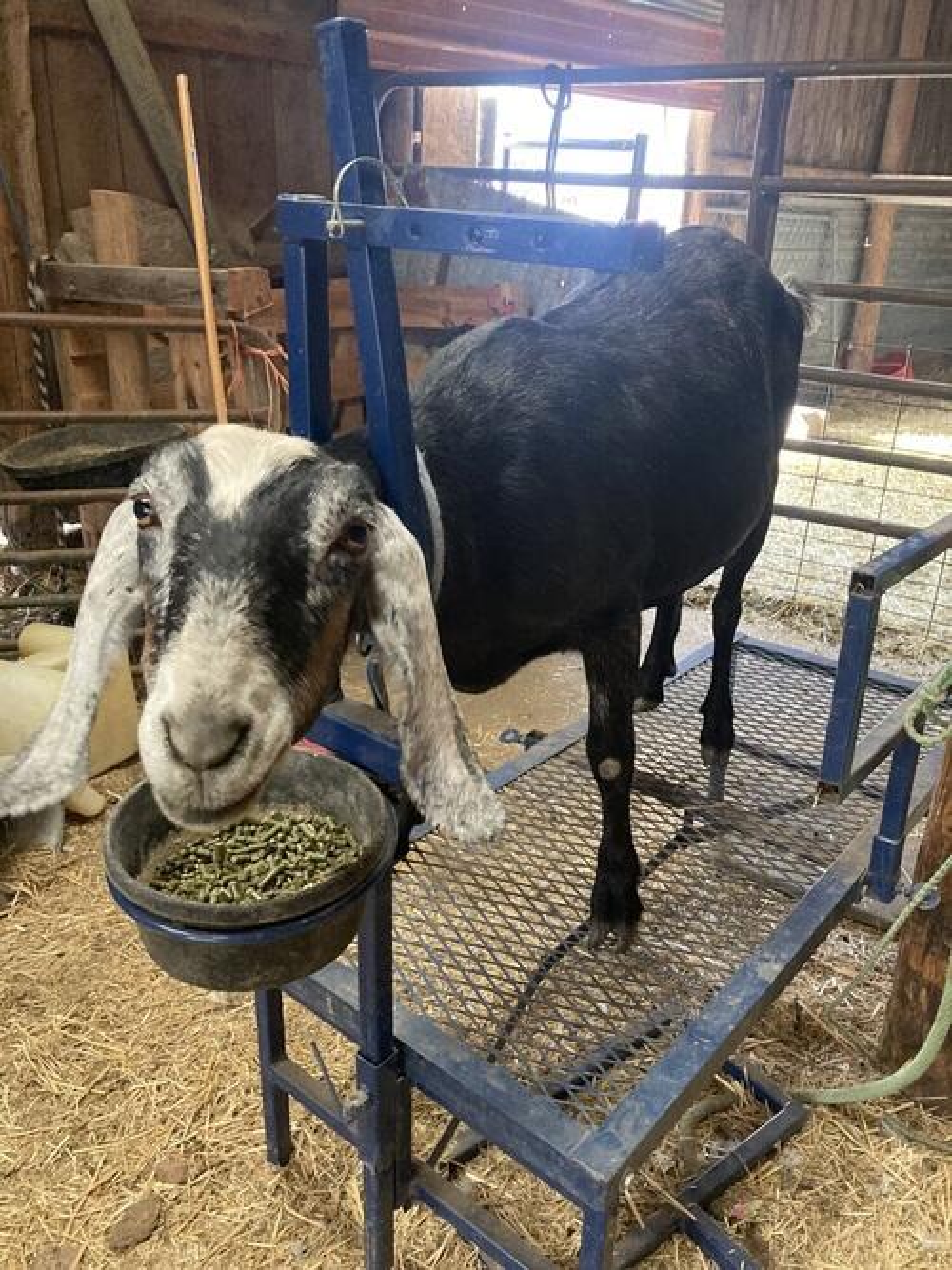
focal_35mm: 28
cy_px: 635
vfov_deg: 63.5
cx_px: 476
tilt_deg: -22.2
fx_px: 1027
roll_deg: -3.9
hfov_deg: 49.7
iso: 400
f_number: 1.8
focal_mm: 3.99
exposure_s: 1/39
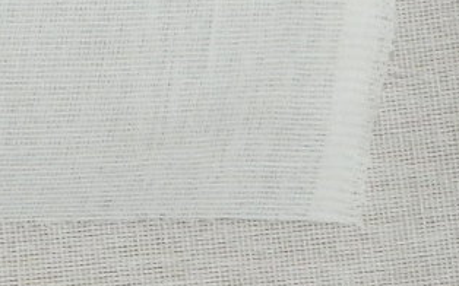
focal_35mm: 54
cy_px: -19
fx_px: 675
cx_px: 151
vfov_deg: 22.7
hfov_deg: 37.1
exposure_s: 1/30
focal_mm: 4.5
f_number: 3.1
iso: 200
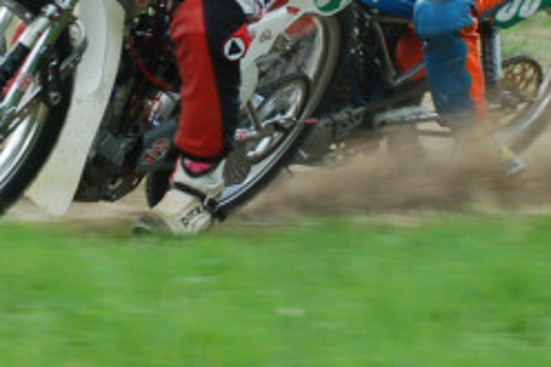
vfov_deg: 4.0
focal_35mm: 339
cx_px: 220
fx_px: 5185
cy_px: -11
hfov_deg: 6.1
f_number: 9.5
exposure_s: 1/180
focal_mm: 70
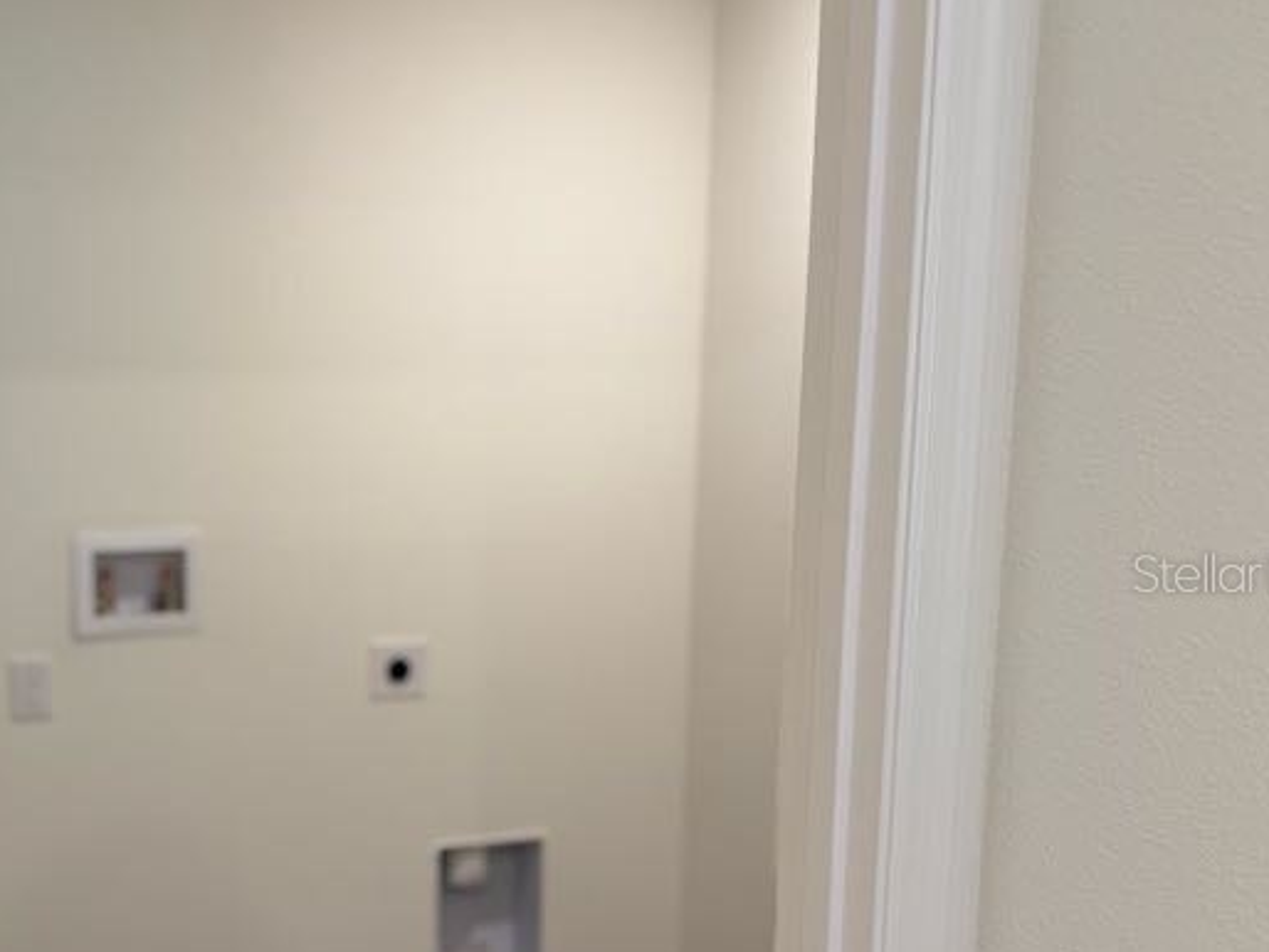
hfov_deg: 46.3
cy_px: 573
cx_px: 333
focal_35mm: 39
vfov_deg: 36.7
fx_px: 1430
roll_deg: +0.0
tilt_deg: -7.0
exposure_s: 1/120
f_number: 1.78
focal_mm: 6.76
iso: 200
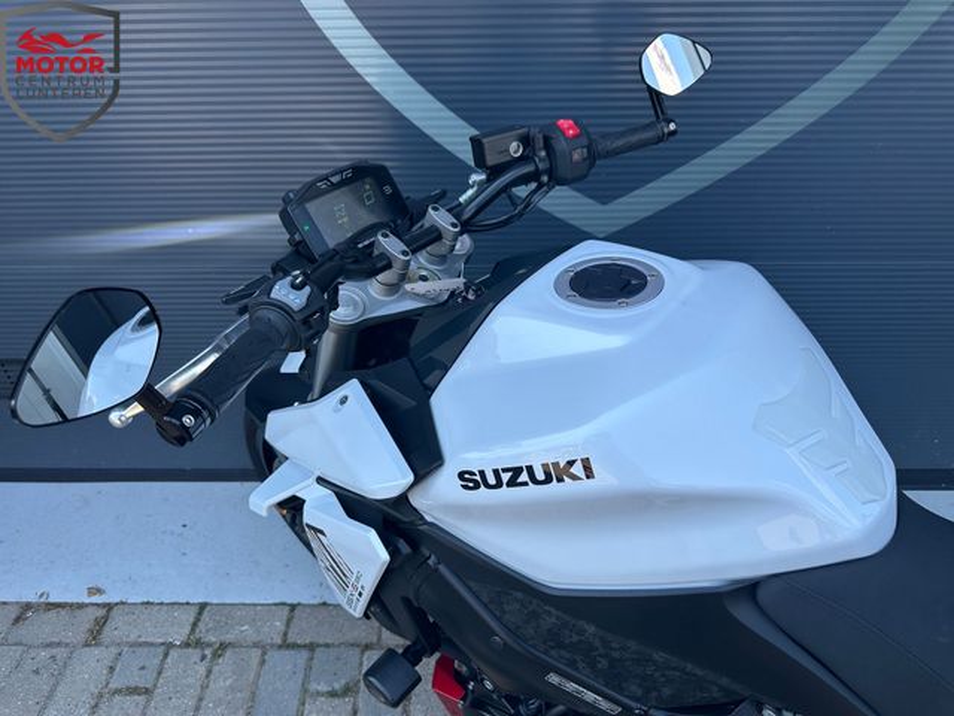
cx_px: 477
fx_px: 661
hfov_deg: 71.6
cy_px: 358
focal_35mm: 24
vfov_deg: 56.8
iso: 80
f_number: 1.78
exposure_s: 1/1062
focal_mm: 6.86
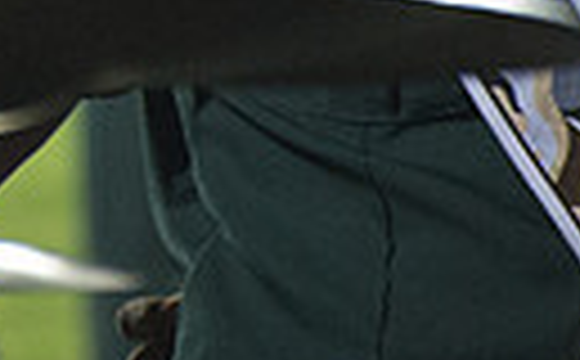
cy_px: -428
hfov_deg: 2.0
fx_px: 16230
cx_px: -493
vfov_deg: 1.3
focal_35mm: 1029
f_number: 5.3
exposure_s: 1/160
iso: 7200
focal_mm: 210
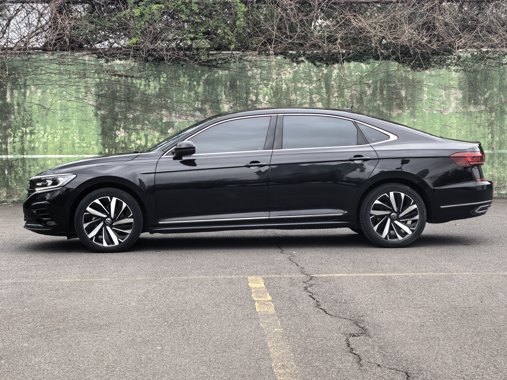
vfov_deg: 20.4
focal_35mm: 72
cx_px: 254
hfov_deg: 27.0
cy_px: 190
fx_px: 1055
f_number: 2
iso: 160
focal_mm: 6.98
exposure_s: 1/418
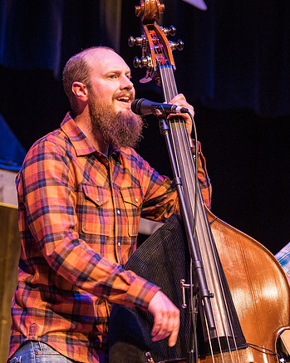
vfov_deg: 8.5
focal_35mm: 228
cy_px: 185
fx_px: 2449
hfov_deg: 6.8
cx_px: 113
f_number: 2.8
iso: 800
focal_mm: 85
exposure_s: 1/100
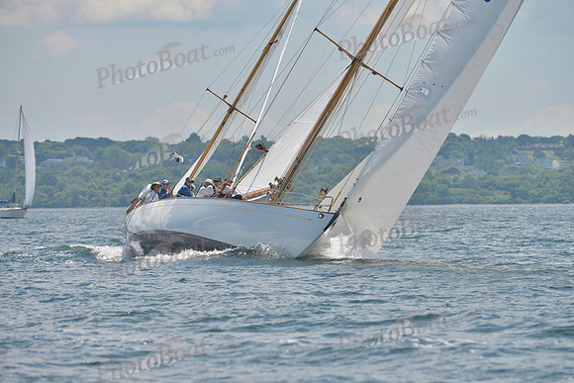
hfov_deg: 8.6
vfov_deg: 5.7
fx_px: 3827
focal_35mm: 240
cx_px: 287
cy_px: 192
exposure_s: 1/1000
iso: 280
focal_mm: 240
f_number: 8
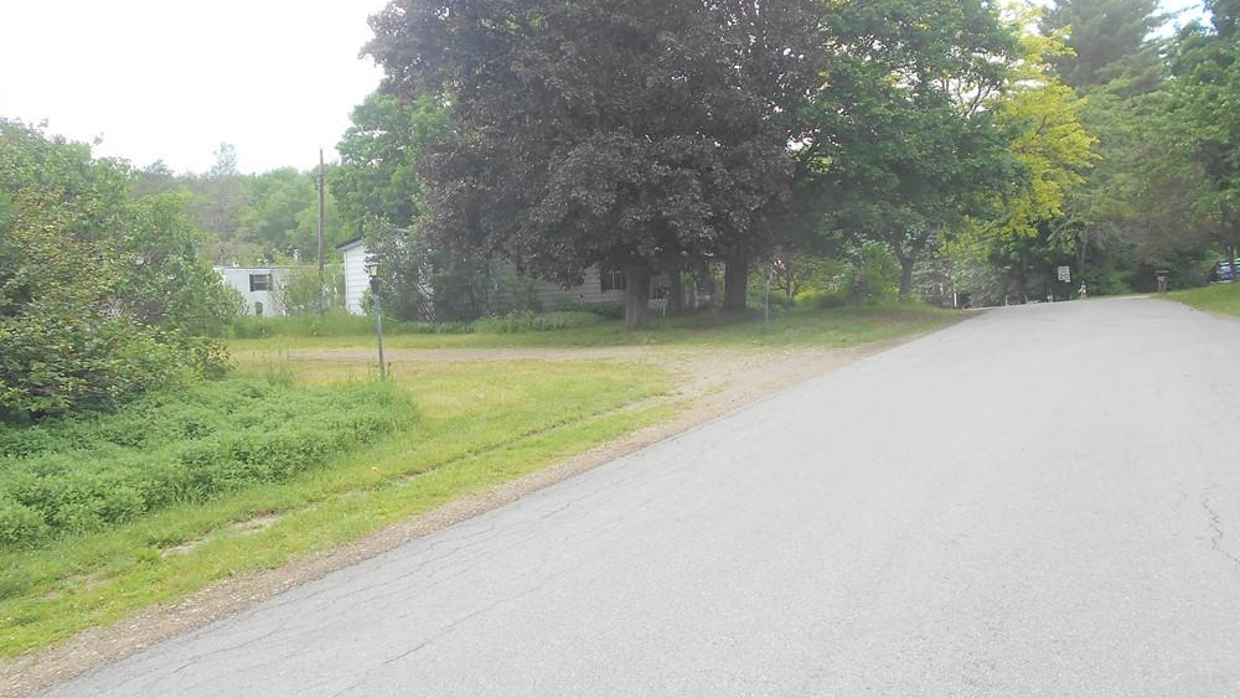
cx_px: 625
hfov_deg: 66.1
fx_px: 954
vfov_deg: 40.1
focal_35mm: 29
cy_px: 303
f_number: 3.2
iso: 80
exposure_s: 1/160
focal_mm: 4.6
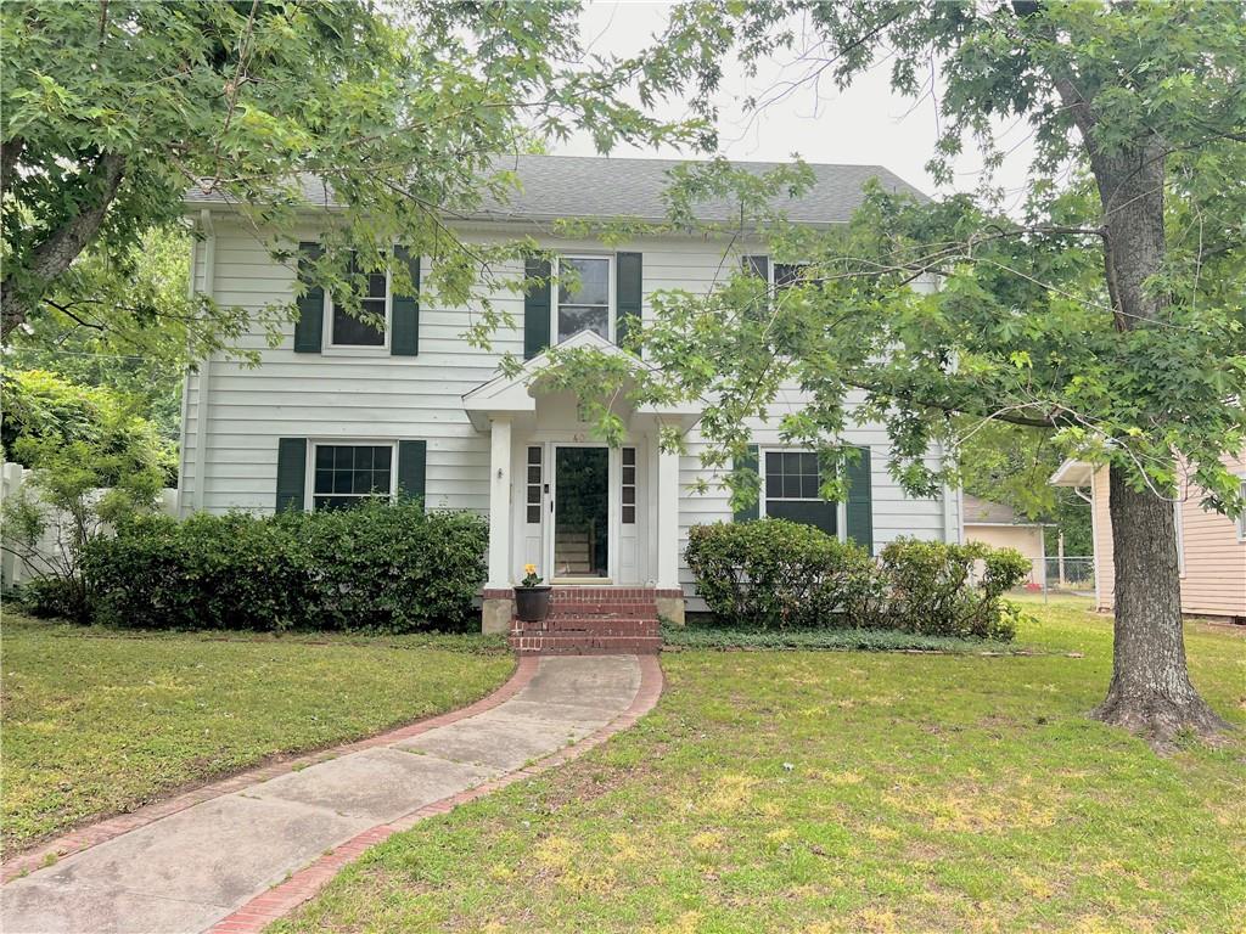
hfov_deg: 67.3
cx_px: 623
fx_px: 936
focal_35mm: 26
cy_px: 467
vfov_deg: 53.1
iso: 50
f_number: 1.5
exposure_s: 1/674
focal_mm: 5.7
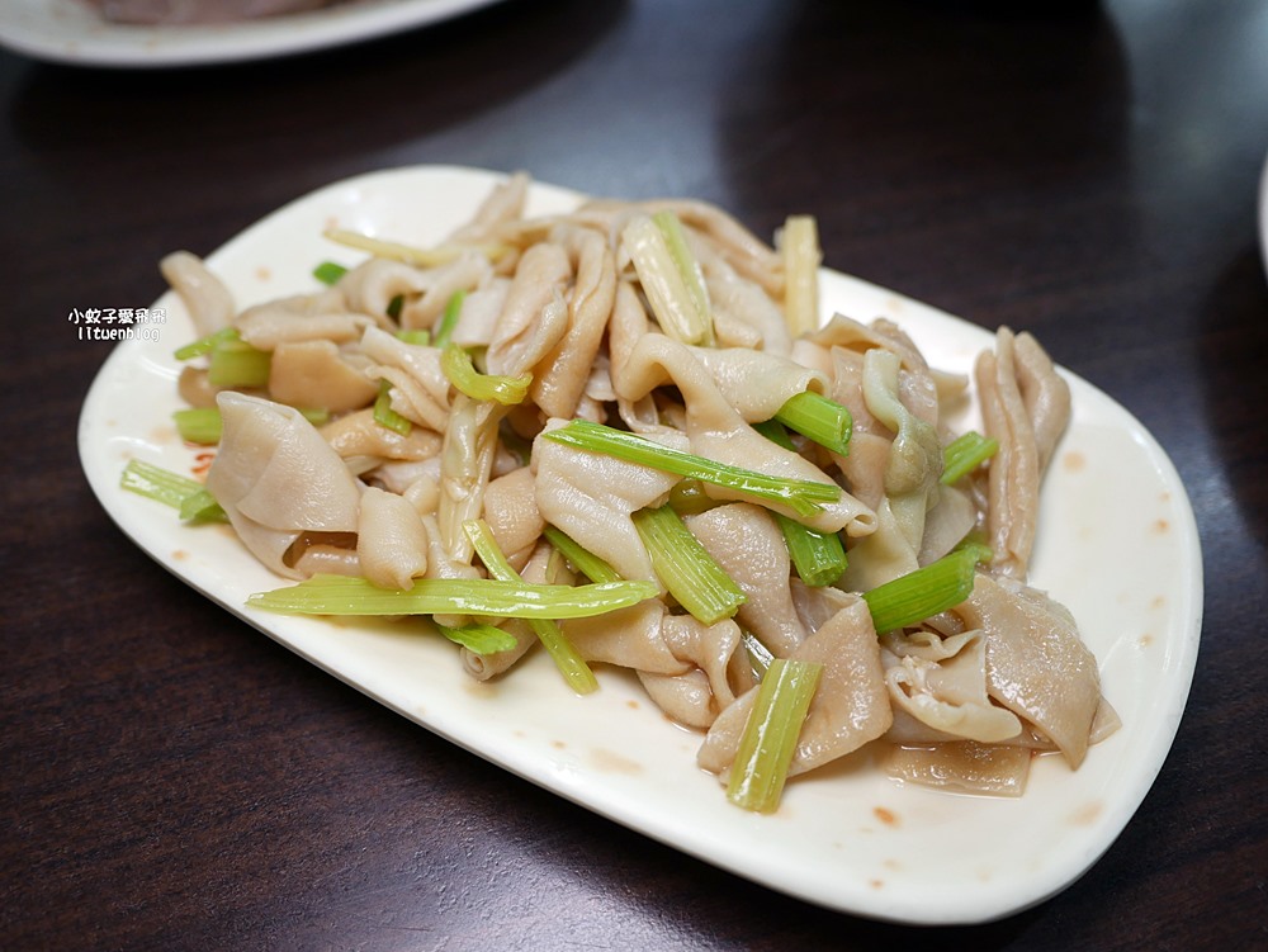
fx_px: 1026
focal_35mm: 28
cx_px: 634
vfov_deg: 49.8
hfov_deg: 63.4
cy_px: 476
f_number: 2.5
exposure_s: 1/125
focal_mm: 14
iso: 200
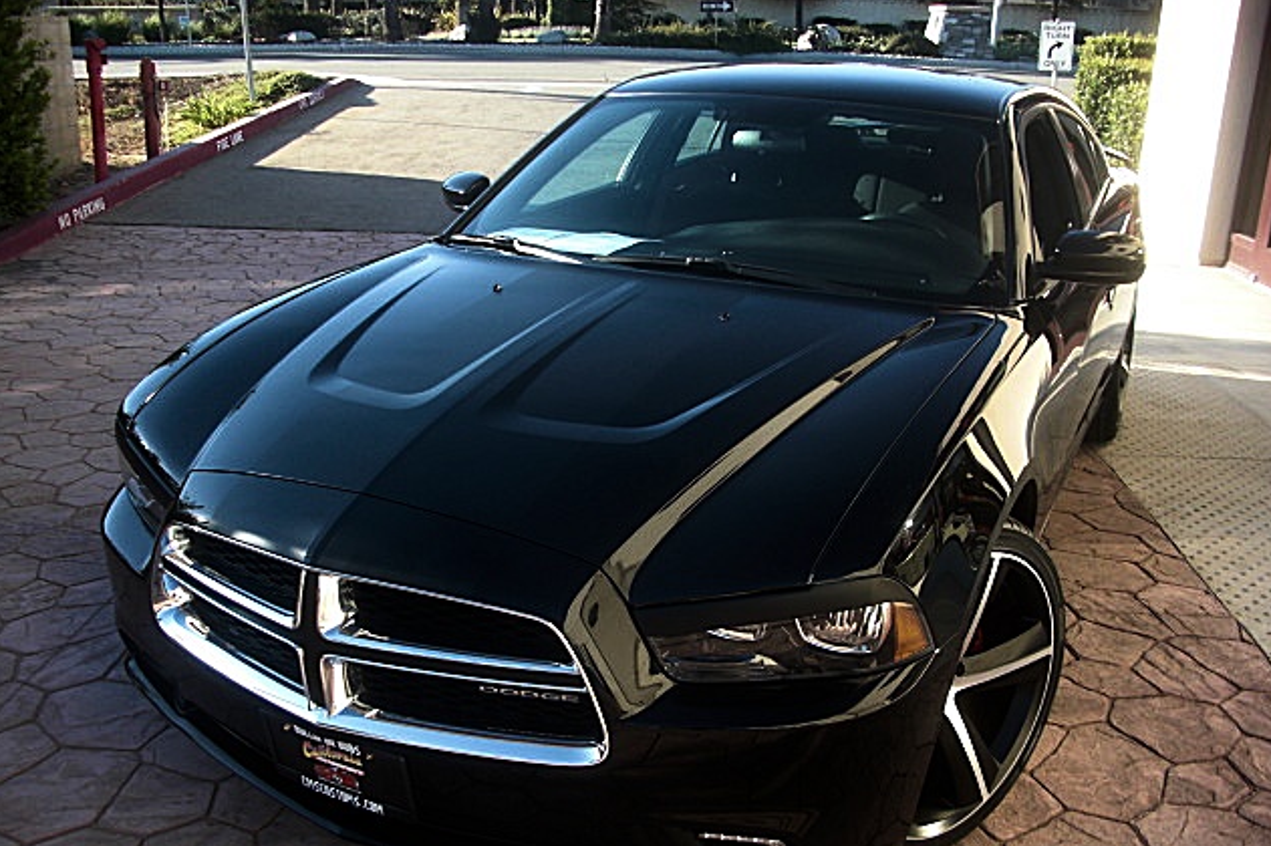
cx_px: 632
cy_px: 473
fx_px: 1341
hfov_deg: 50.7
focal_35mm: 38
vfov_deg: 35.0
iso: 50
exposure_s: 1/160
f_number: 2.8
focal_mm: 6.3
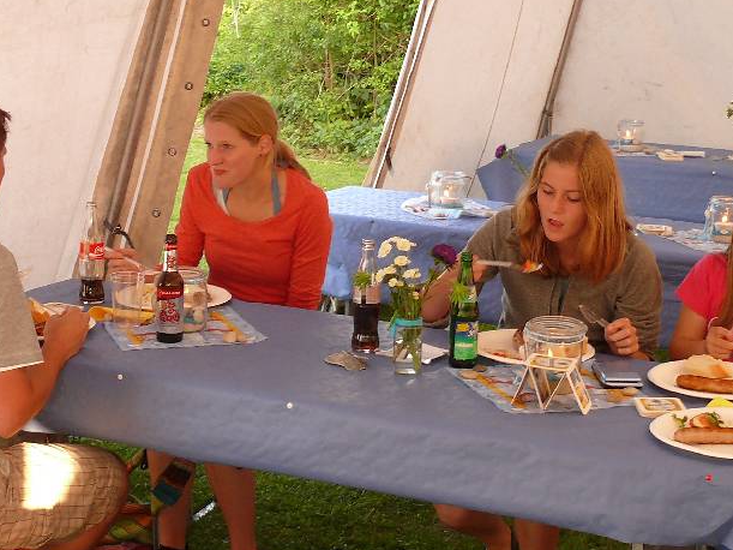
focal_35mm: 55
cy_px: 303
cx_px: 434
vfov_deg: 26.5
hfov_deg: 34.8
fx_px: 1164
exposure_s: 1/60
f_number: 2.8
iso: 100
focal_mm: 7.4
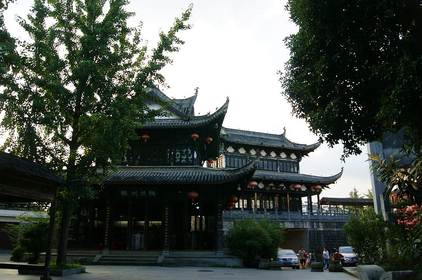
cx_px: 211
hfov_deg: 67.4
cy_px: 140
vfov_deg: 47.8
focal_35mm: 27
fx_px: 316
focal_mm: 18
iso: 100
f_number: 5
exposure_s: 1/250
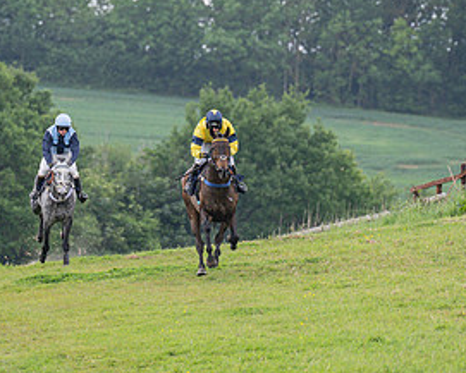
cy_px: 201
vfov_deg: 2.6
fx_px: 8306
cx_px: 187
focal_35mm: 602
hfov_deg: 3.2
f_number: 4
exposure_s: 1/1600
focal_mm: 200
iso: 400
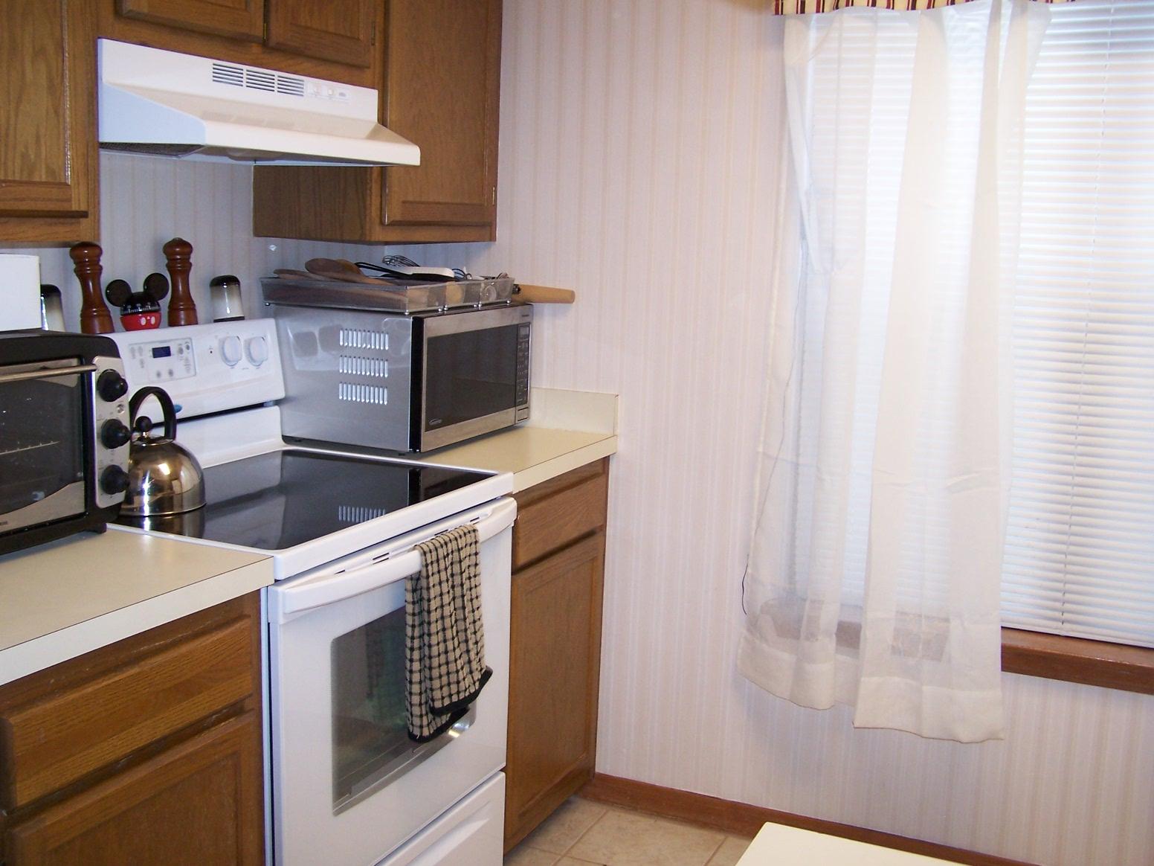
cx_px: 577
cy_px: 433
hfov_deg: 49.0
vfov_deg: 37.7
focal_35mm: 38
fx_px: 1267
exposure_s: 1/80
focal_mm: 6.3
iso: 140
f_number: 2.8
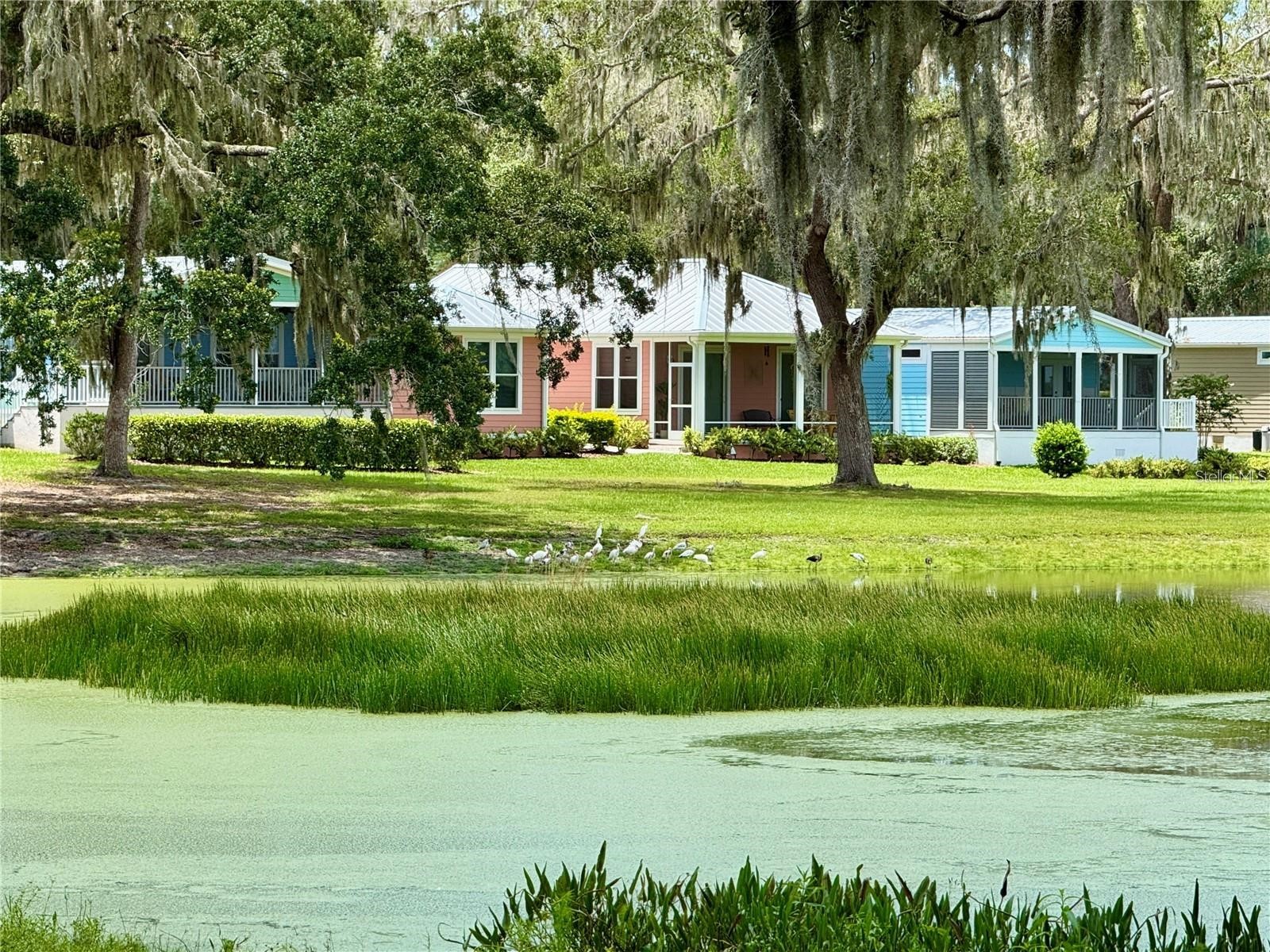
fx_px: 4403
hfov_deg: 16.4
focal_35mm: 120
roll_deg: -1.5
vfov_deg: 12.3
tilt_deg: +0.2
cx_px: 635
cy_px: 476
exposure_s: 1/743
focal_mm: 15.66
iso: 64
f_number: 2.8
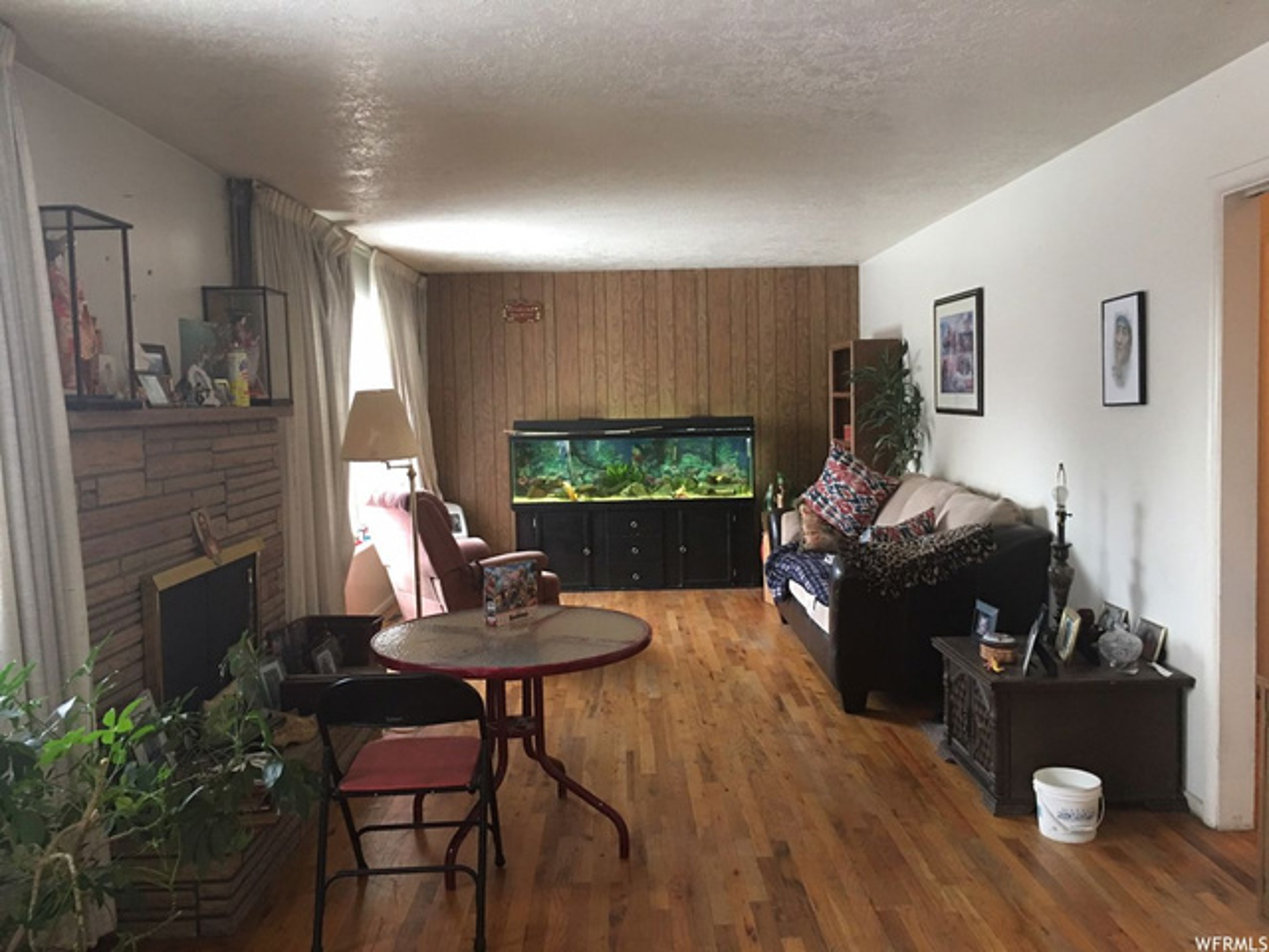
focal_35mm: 29
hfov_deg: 61.7
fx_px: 1063
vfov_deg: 48.2
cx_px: 634
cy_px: 476
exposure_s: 1/10
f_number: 2.2
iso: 80
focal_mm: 4.15
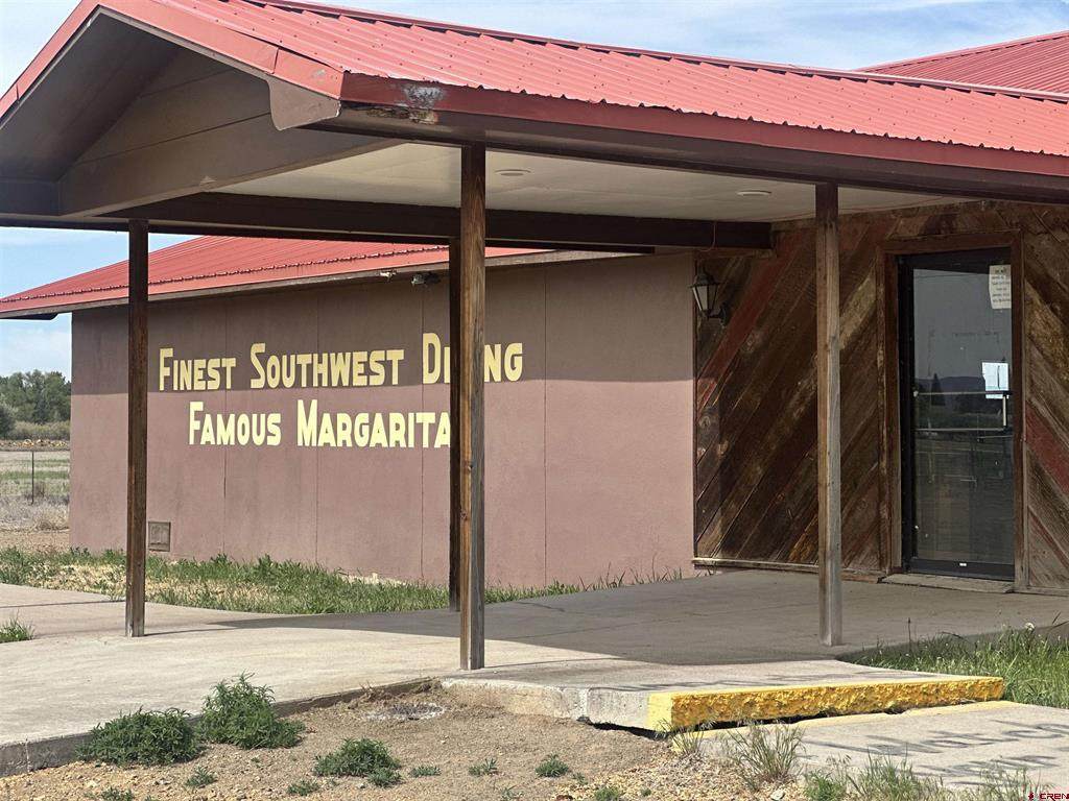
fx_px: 2378
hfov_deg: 25.3
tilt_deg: +2.1
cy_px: 400
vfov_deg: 19.1
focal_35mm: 77
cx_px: 534
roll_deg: -0.5
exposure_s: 1/501
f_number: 2.8
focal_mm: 9
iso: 32
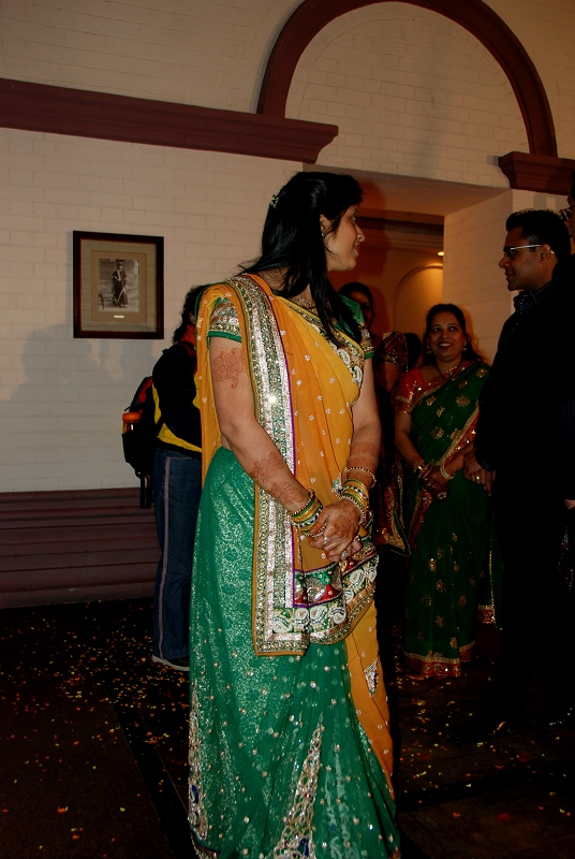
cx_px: 288
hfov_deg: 40.1
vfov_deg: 57.2
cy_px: 430
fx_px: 788
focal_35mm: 33
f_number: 3.8
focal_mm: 22
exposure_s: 1/60
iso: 200
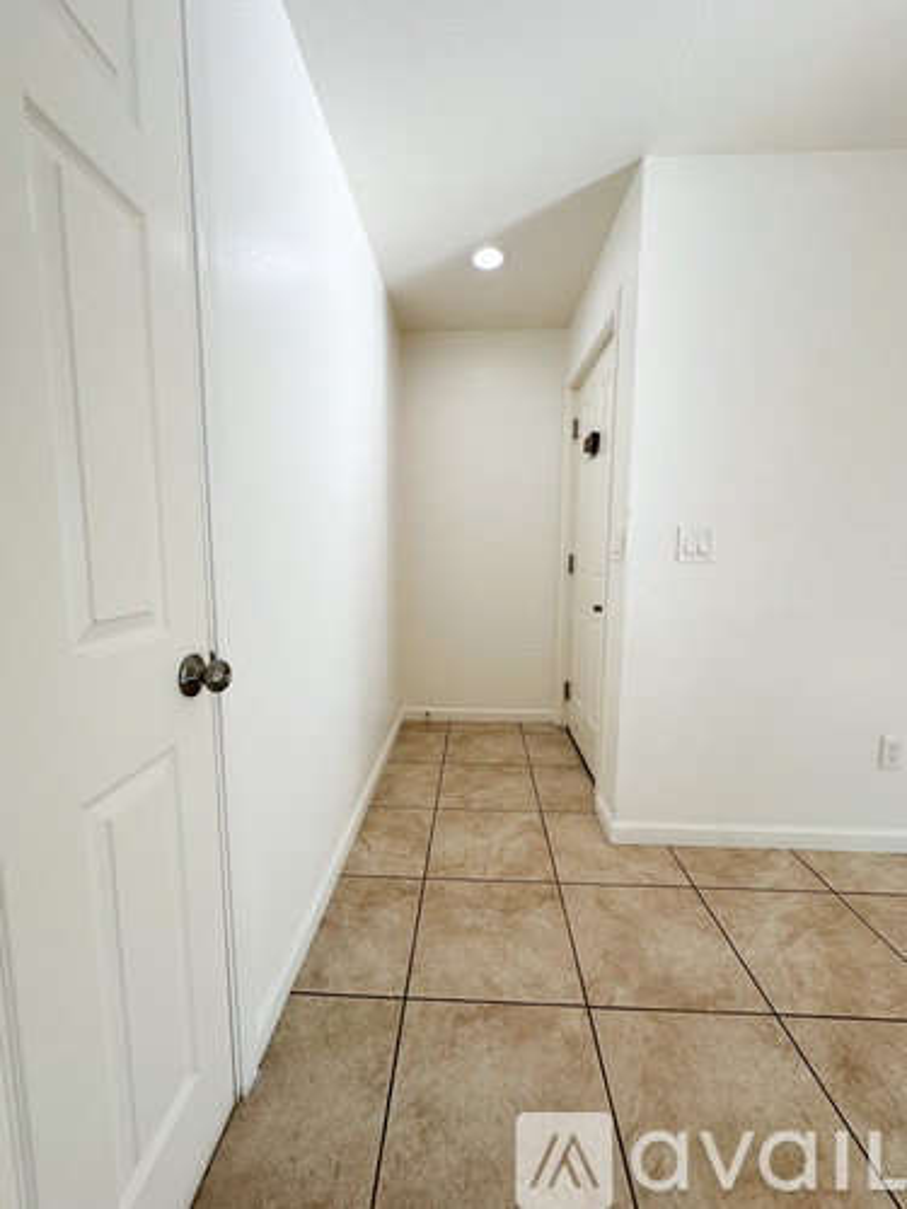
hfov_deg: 85.7
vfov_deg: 102.1
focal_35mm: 14
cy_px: 604
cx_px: 454
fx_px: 489
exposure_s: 1/190
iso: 40
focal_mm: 2.22
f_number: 2.2
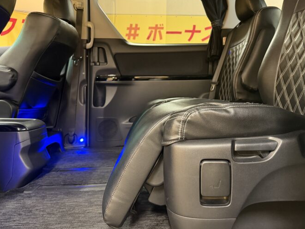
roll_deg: -0.4
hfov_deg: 61.6
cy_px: 97
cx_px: 155
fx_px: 256
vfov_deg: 48.1
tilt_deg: -0.4
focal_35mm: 29
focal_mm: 6.76
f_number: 1.78
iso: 800
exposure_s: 1/33
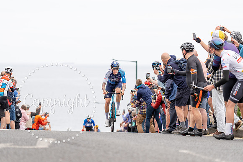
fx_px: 1127
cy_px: 81
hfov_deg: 12.3
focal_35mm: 167
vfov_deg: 8.2
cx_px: 122
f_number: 3.5
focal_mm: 167
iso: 320
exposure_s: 1/1000
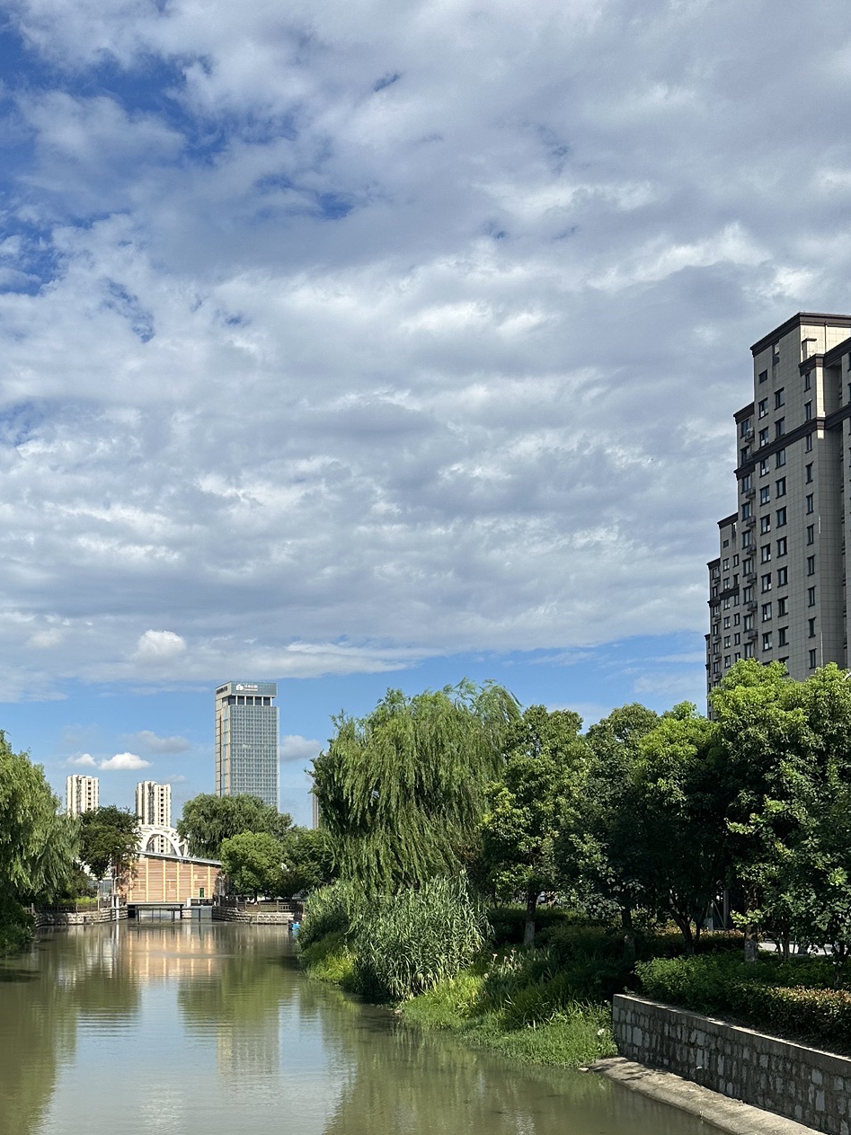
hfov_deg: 36.6
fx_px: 1246
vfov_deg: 47.5
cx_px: 183
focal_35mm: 38
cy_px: 827
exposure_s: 1/6211
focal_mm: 6.86
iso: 80
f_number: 1.78
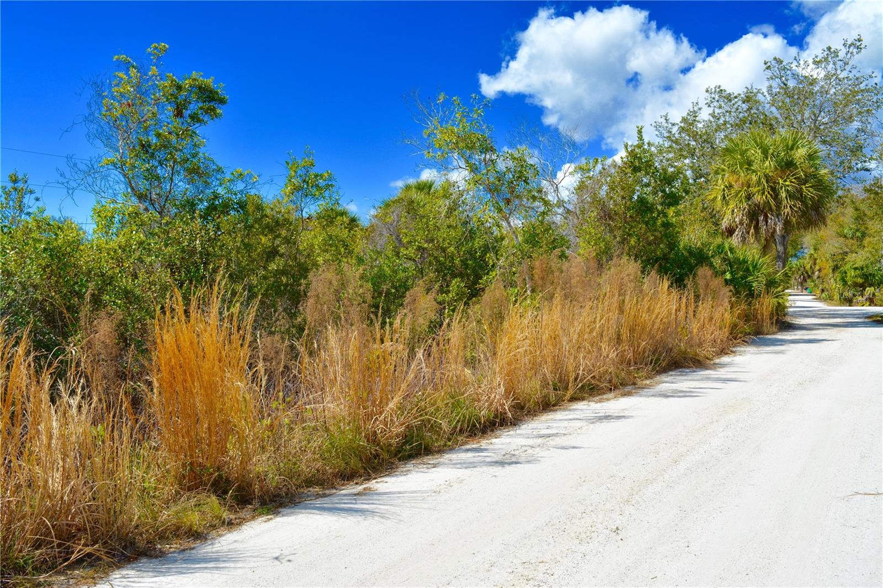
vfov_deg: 43.6
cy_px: 294
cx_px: 442
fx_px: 736
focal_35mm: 30
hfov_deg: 61.9
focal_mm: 20
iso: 100
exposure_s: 1/320
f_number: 9
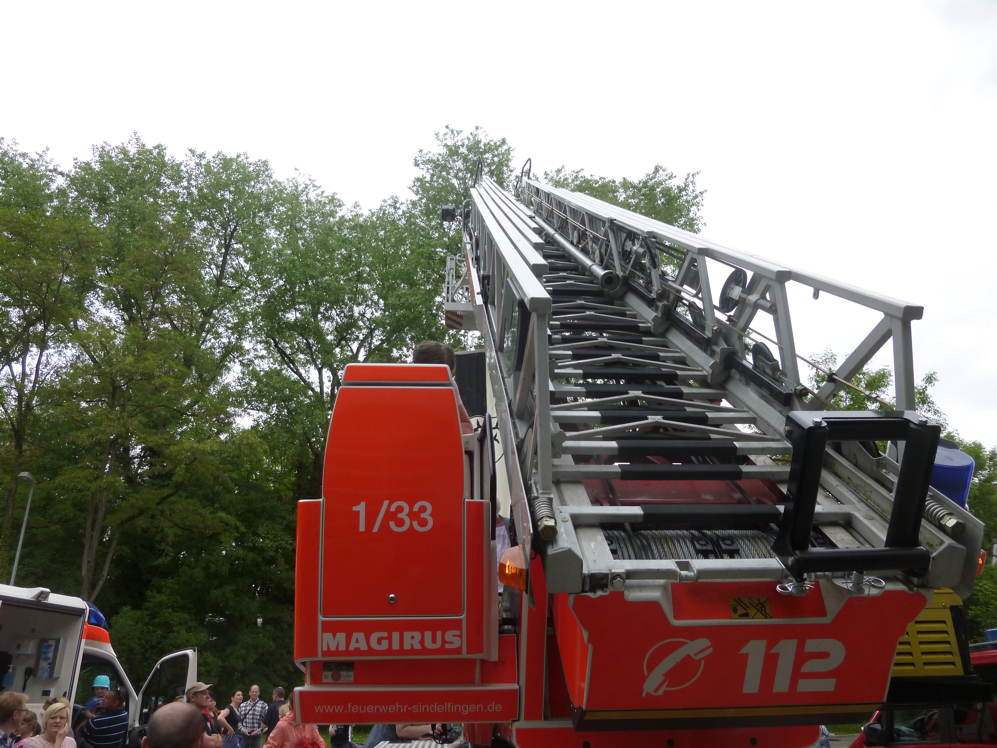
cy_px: 374
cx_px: 498
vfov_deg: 54.9
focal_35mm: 25
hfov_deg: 69.4
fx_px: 720
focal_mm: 4.5
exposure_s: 1/500
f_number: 3.1
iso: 160
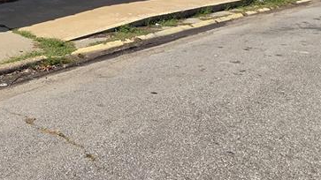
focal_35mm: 40
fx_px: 340
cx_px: 9
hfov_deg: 44.0
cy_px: -43
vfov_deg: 26.1
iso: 50
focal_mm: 2.2
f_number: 2.2
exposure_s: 1/2308
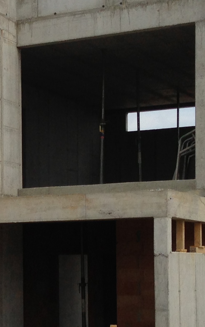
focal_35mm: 125
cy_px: 268
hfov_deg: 9.9
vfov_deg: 16.6
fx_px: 1117
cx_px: -177
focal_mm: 4.13
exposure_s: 1/1466
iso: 50
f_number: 2.4
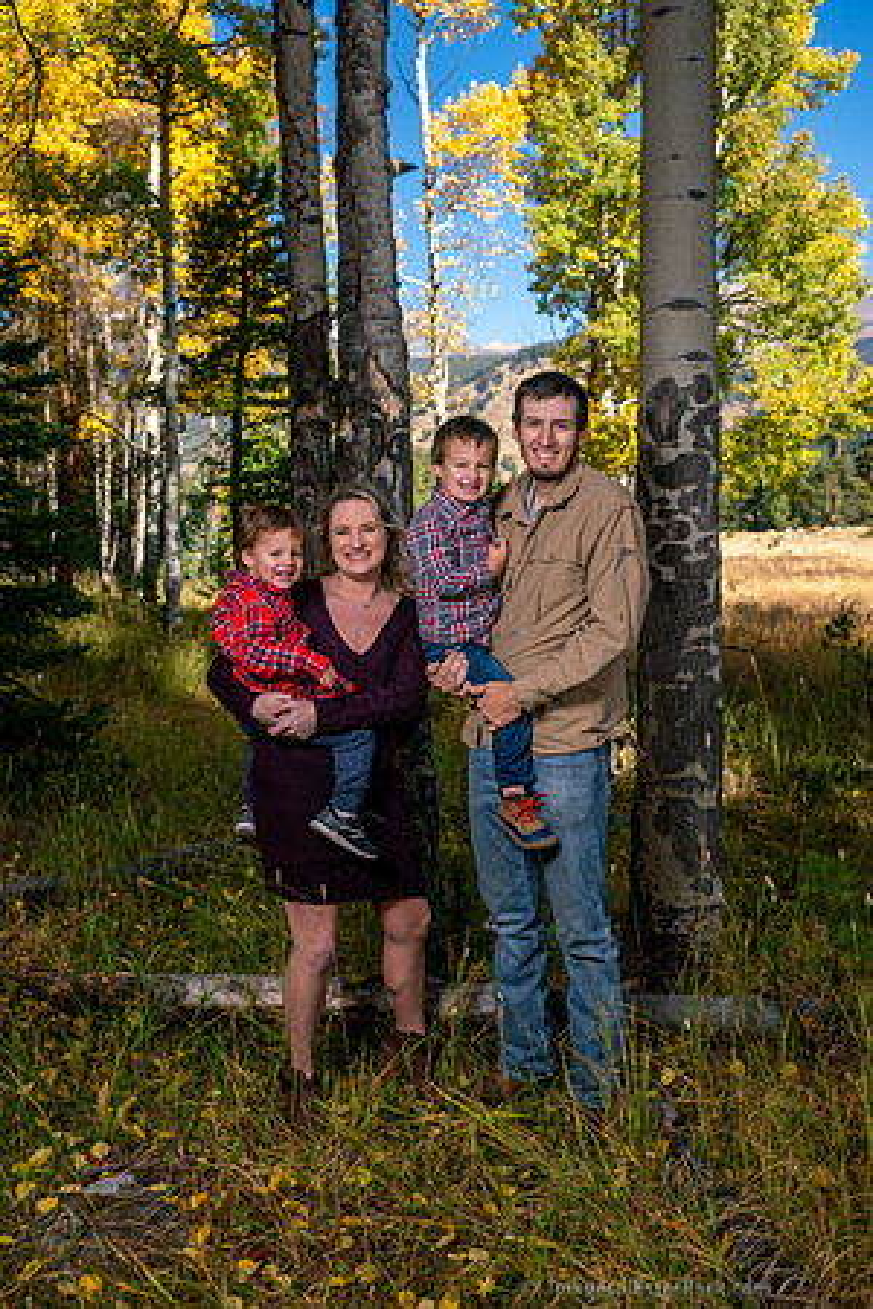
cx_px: 436
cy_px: 654
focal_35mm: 35
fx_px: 1273
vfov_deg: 54.4
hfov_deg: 37.9
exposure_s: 1/800
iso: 160
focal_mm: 35
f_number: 5
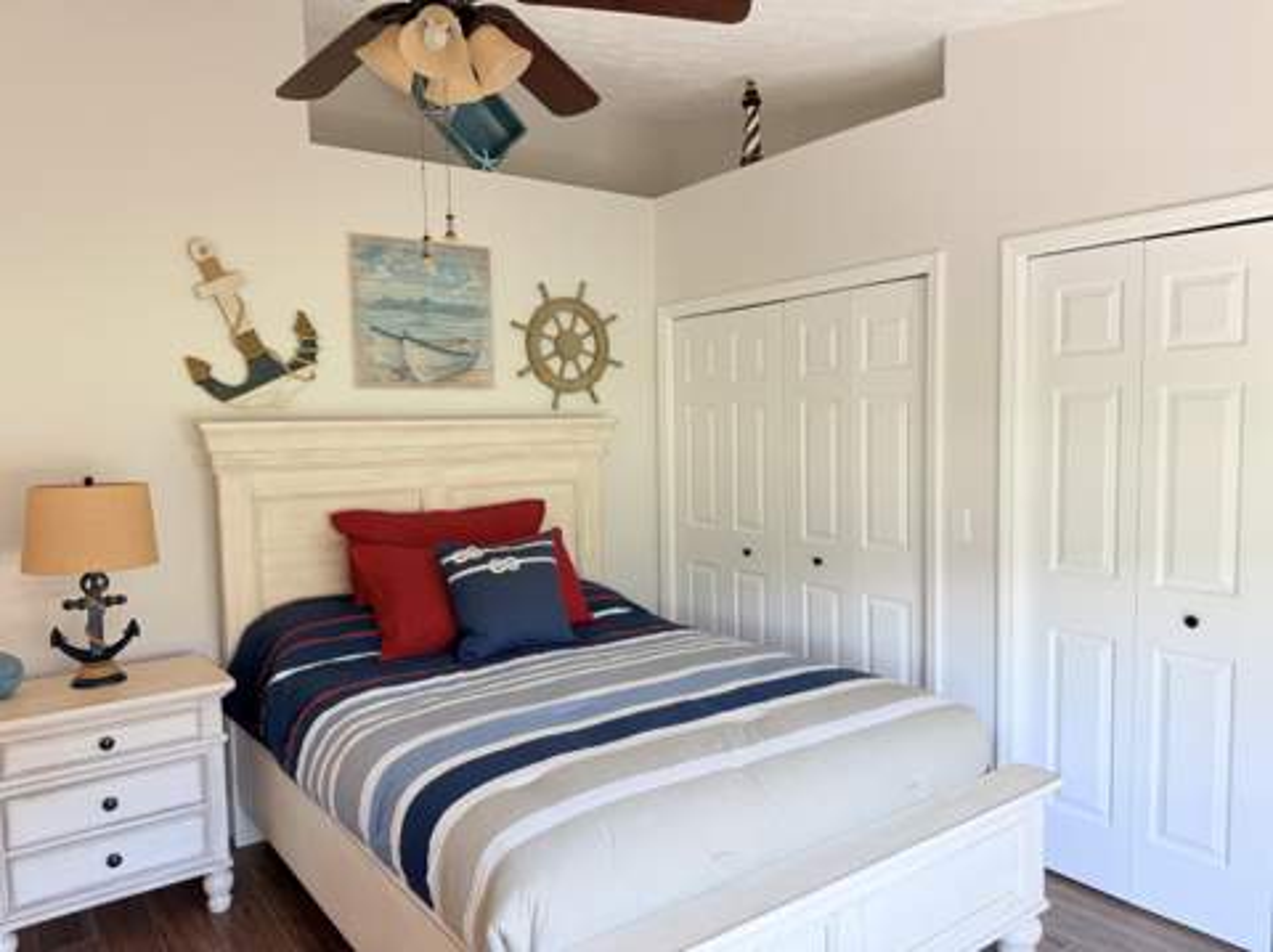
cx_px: 636
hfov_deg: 71.7
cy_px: 476
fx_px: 882
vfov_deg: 56.7
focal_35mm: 24
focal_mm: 6.76
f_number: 1.78
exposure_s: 1/120
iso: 100
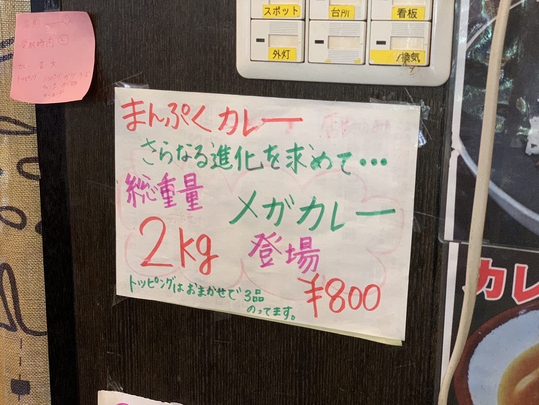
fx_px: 810
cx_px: 270
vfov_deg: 28.0
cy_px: 202
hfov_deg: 36.8
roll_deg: -1.7
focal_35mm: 52
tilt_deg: -11.3
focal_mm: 6
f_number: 2.4
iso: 400
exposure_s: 1/40
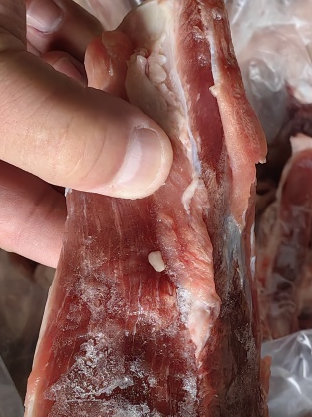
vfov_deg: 27.6
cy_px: 337
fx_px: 830
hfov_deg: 21.3
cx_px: 154
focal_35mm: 69
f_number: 4
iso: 400
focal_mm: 5.75
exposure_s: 1/168
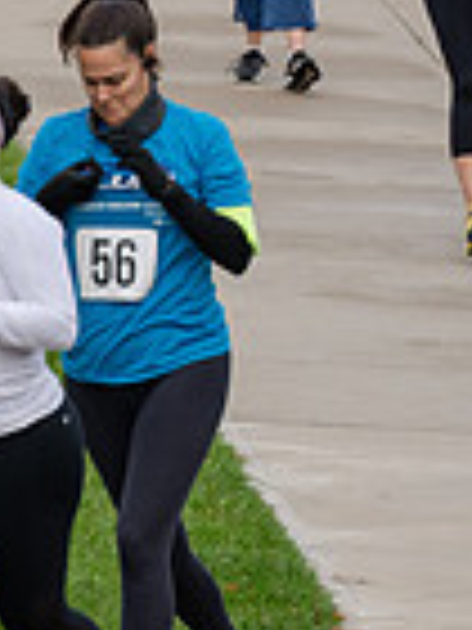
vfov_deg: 2.5
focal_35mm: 795
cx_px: 521
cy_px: 2
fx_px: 14453
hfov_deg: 1.9
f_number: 6.3
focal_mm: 200
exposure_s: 1/500
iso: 640
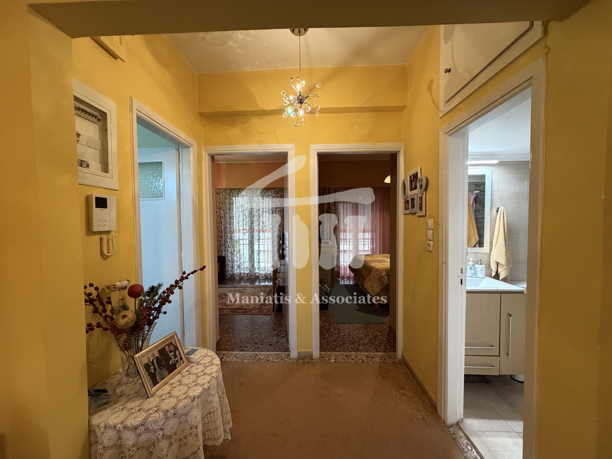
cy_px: 230
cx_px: 306
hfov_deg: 102.1
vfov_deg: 85.7
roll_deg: +0.2
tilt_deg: -2.0
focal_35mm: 14
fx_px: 248
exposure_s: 1/50
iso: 400
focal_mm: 2.22
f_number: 2.2
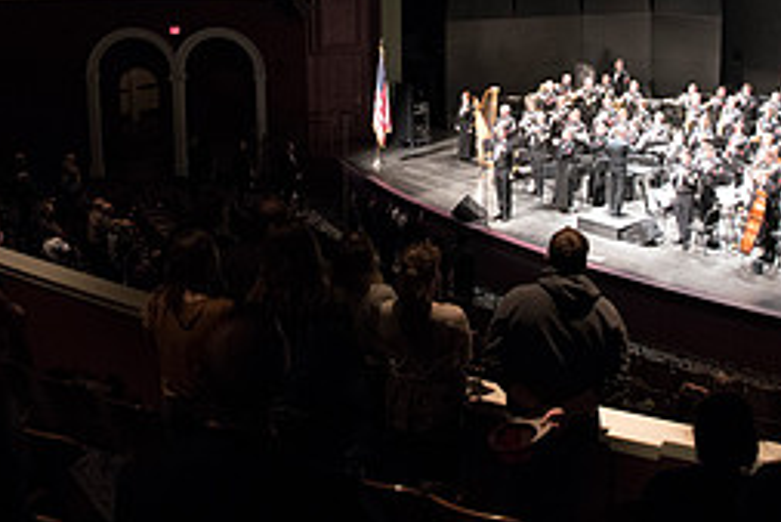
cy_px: 39
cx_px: 414
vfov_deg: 23.9
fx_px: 1194
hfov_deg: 36.2
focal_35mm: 55
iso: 4000
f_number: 2.8
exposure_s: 1/125
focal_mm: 24
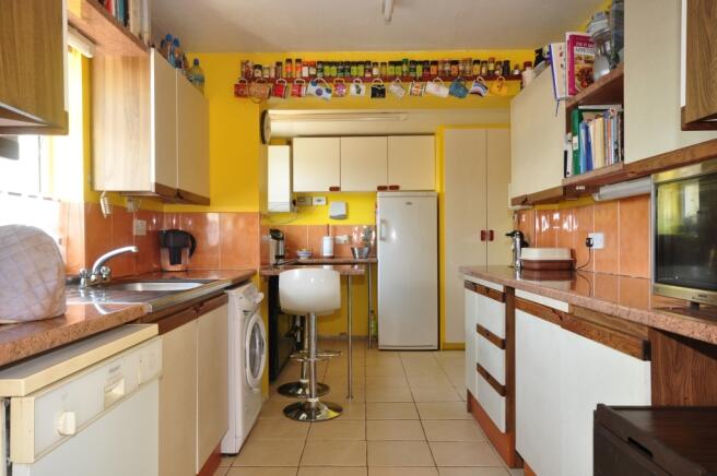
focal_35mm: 26
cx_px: 358
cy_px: 238
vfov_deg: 50.3
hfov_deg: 70.5
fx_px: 507
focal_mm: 17
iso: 200
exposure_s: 1/1.6
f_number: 11
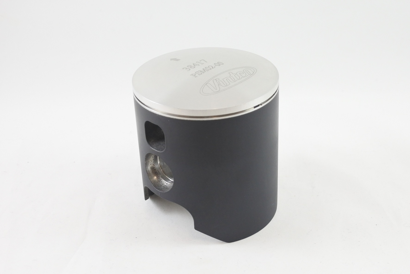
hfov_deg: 48.5
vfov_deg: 33.4
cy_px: 137
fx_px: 456
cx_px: 205
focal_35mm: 40
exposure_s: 1/125
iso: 560
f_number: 4.2
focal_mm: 15
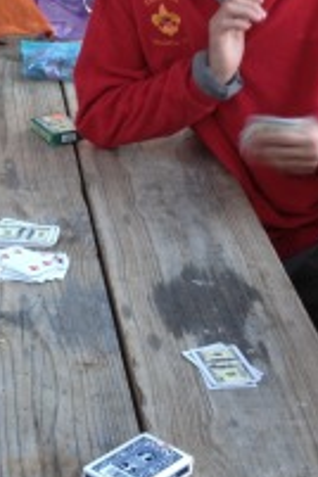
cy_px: 123
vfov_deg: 17.5
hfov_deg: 11.7
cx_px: -9
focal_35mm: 116
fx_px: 1537
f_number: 2.4
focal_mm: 4.28
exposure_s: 1/24
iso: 50
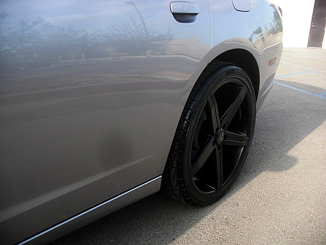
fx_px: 339
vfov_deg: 39.7
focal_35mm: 36
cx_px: 163
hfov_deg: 51.4
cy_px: 122
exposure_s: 1/200
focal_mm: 6.3
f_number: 2.8
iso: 50
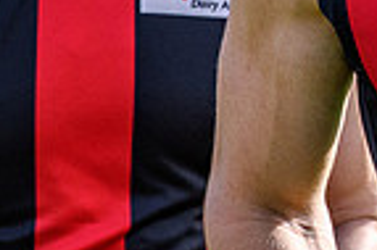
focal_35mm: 1729
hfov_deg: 1.2
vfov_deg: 0.8
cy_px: -91
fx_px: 18086
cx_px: 596
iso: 450
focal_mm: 200
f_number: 5
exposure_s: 1/1000
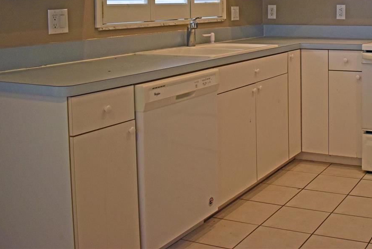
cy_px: 24
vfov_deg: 26.6
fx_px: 506
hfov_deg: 38.5
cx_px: 310
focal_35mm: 49
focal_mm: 18
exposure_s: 1/250
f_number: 3.5
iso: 640
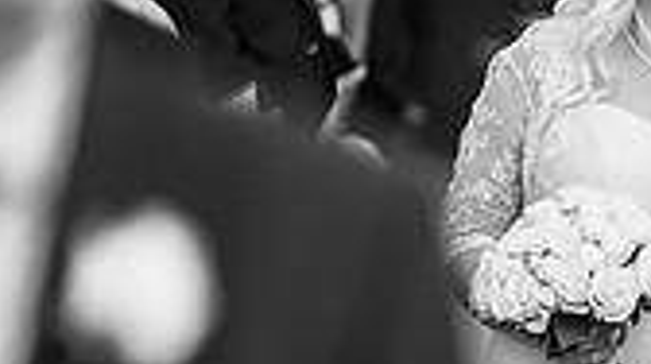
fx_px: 5396
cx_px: 948
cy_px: 278
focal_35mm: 313
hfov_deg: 6.8
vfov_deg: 3.9
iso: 800
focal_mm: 85
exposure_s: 1/160
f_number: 1.4
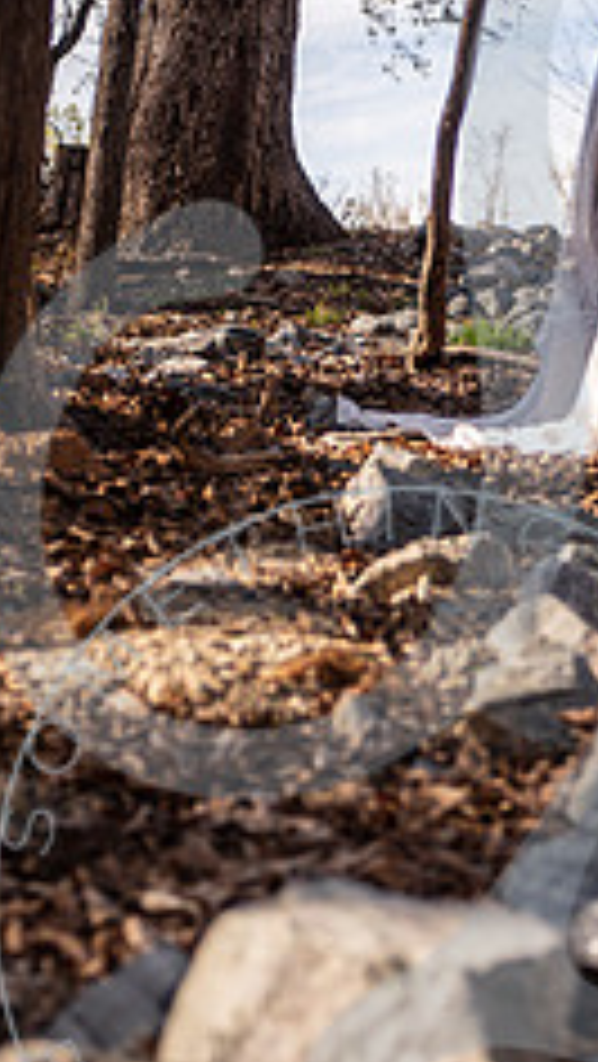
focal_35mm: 116
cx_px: 611
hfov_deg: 10.4
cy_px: 562
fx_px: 3265
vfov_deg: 18.5
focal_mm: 58
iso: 100
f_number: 2.8
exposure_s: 1/800
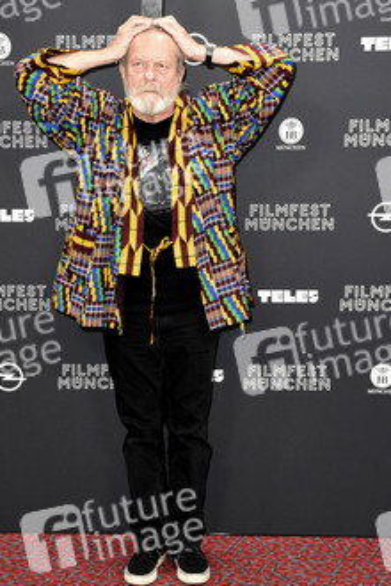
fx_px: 1036
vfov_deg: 31.6
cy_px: 265
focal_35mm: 64
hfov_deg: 21.4
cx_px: 164
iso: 1250
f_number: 6.3
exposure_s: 1/160
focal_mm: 35
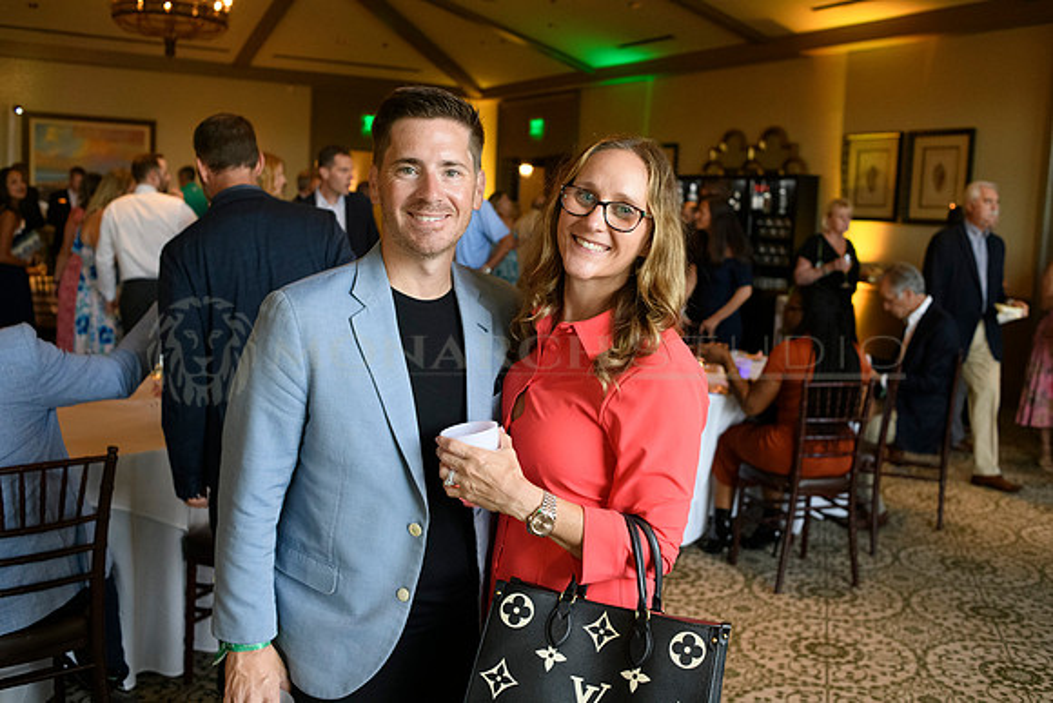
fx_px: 1024
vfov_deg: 37.9
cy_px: 352
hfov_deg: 54.4
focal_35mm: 35
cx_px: 526
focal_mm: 35
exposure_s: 1/250
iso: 4000
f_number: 4
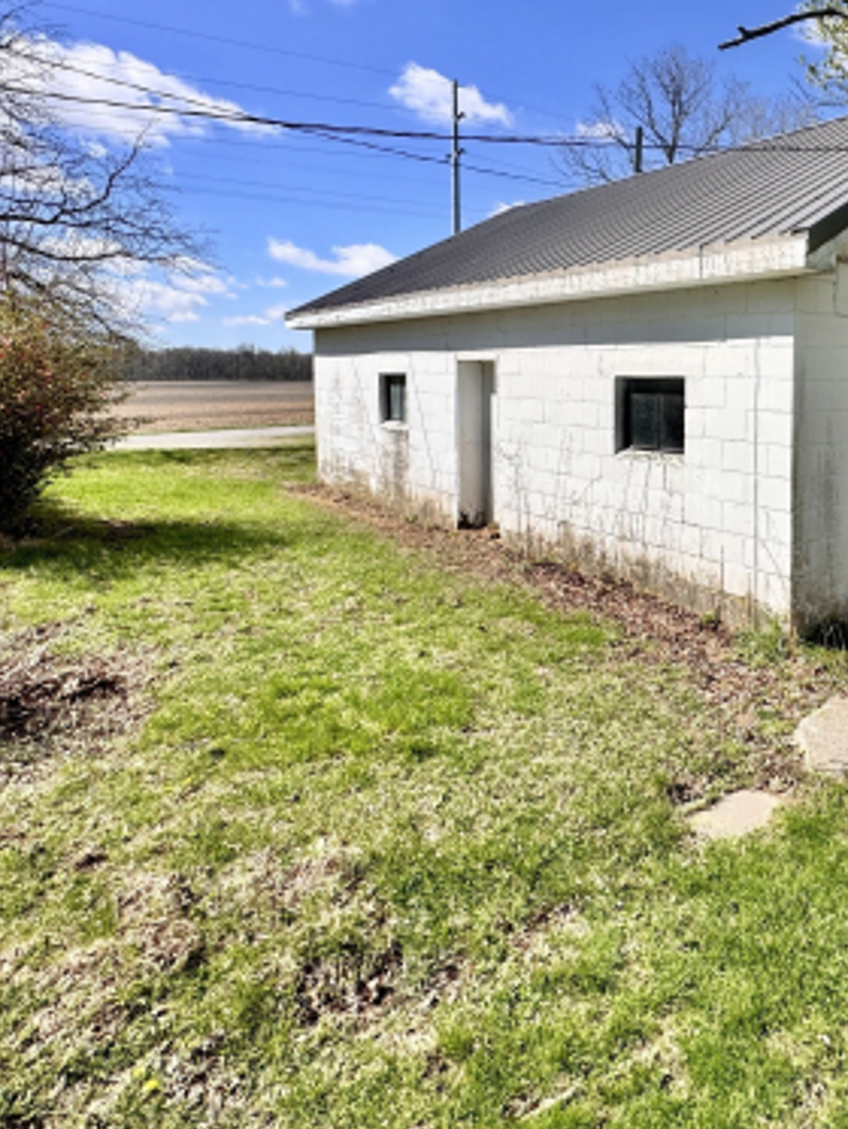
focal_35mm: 25
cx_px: 740
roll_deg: -0.1
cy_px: 415
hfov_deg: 49.7
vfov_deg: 68.2
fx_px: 816
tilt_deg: -3.0
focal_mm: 2.22
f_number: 2.2
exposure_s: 1/2494
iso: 50
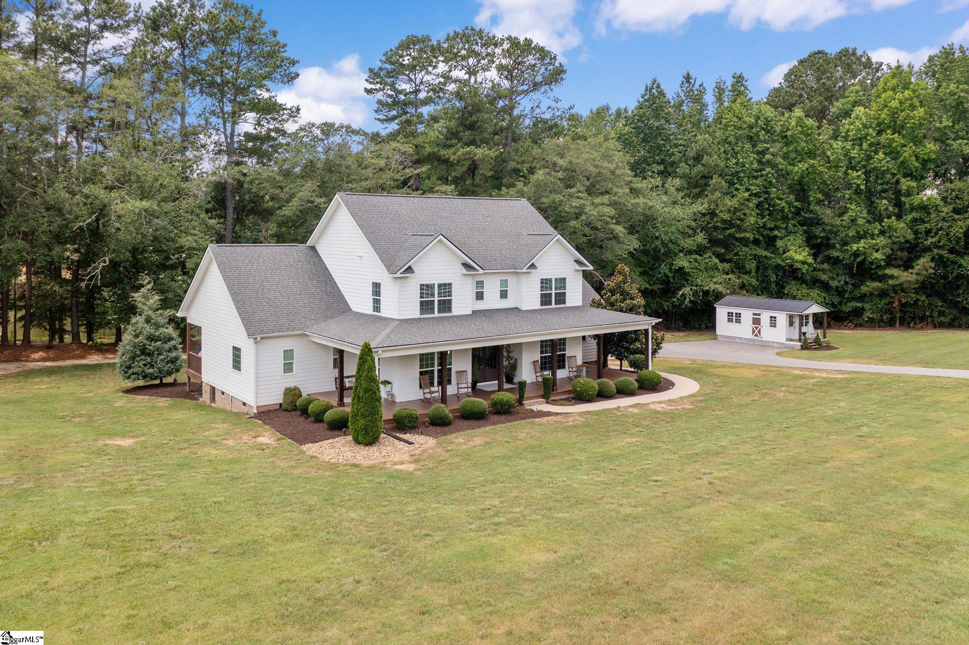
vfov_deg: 46.4
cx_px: 484
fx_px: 753
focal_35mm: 28
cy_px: 322
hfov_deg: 65.5
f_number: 3.2
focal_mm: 10.26
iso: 100
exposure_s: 1/240
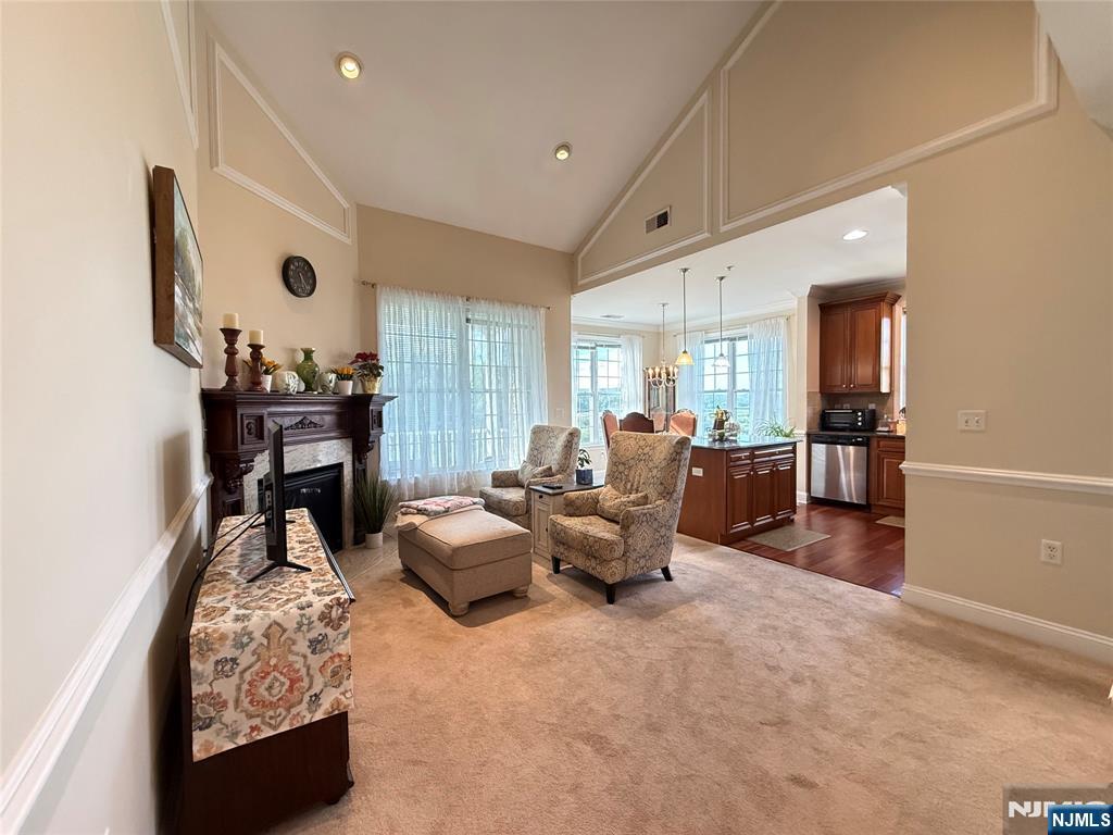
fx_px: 450
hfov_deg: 102.1
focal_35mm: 14
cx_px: 556
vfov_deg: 85.7
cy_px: 418
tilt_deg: -2.4
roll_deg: +0.4
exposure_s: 1/120
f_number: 2.2
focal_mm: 2.22
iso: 640
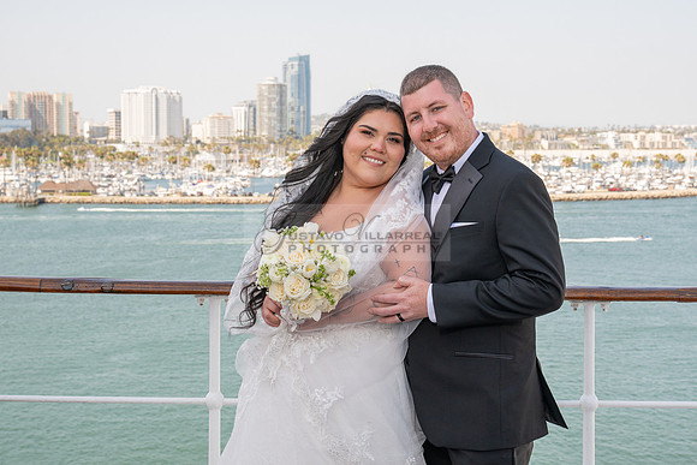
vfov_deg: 22.5
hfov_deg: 33.1
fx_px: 1171
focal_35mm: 60
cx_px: 376
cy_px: 214
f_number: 9
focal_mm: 56
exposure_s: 1/200
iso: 200
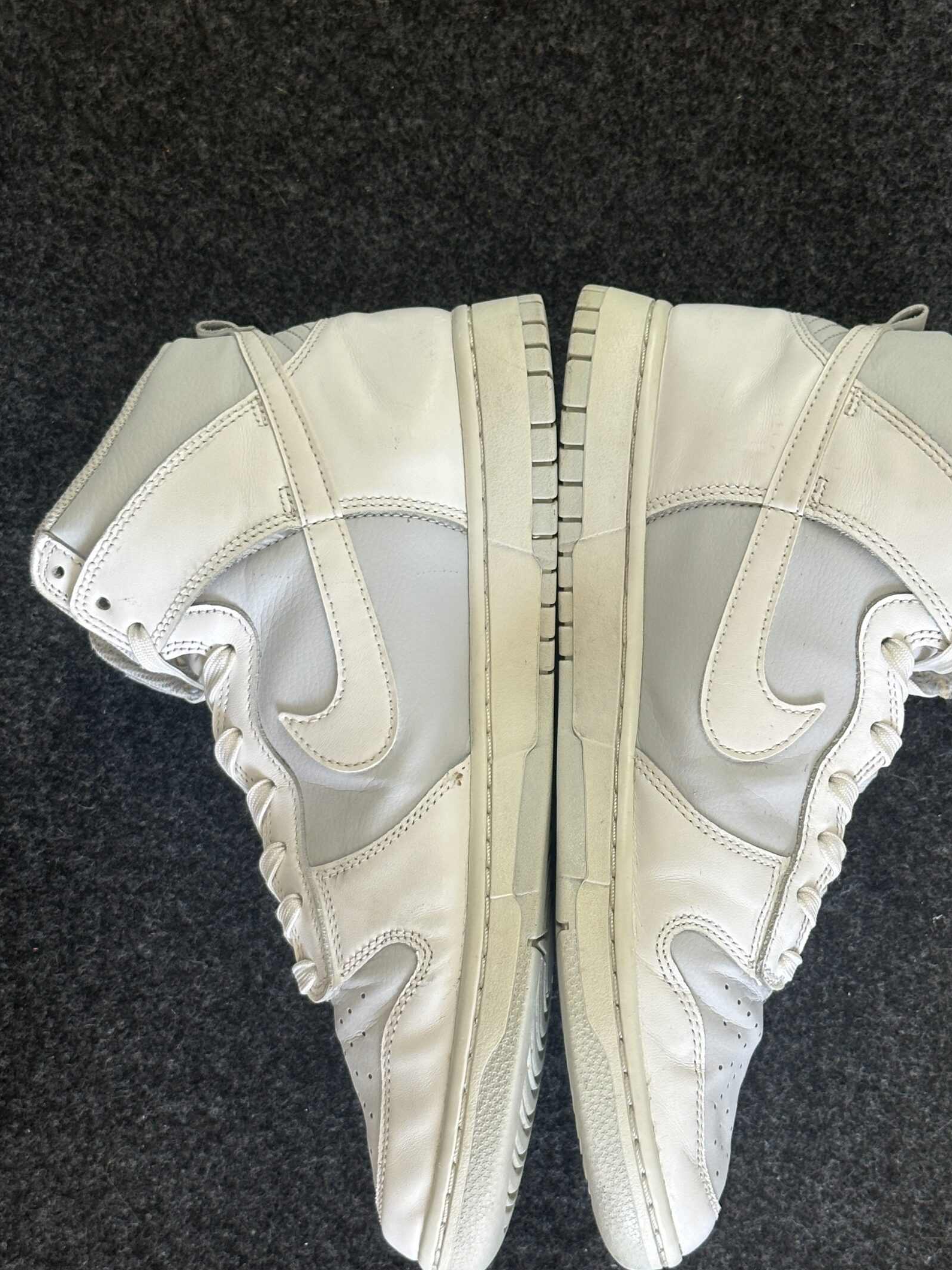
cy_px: 756
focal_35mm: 58
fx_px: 2127
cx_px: 564
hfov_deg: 25.2
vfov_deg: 33.1
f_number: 1.78
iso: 64
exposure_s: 1/50
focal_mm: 6.86
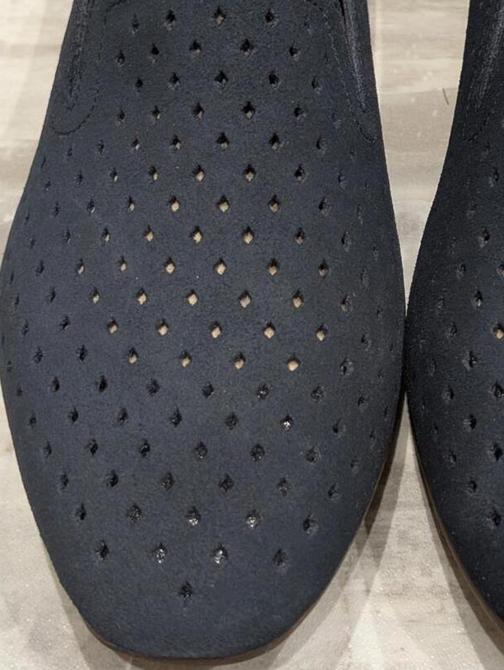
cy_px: 154
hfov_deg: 18.3
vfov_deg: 24.1
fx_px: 1549
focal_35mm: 80
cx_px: 407
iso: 532
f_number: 1.68
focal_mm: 6.9
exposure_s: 1/24
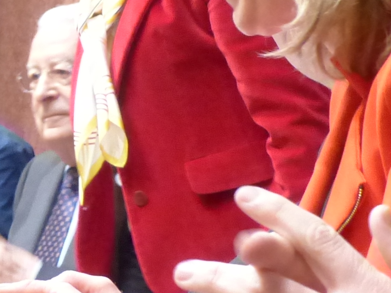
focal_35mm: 209
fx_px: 2360
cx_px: -125
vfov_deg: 7.1
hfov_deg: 9.3
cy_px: 32
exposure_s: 1/25
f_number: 2.8
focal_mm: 8.7
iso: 800
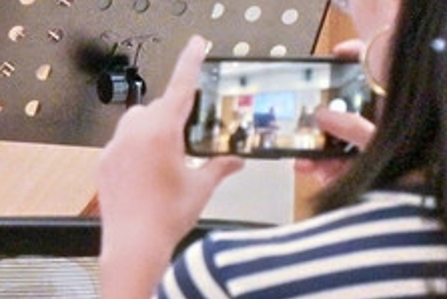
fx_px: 3740
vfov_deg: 4.6
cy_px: 19
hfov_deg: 6.4
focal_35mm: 301
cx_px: -748
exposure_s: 1/400
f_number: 5.6
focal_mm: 42
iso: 1250
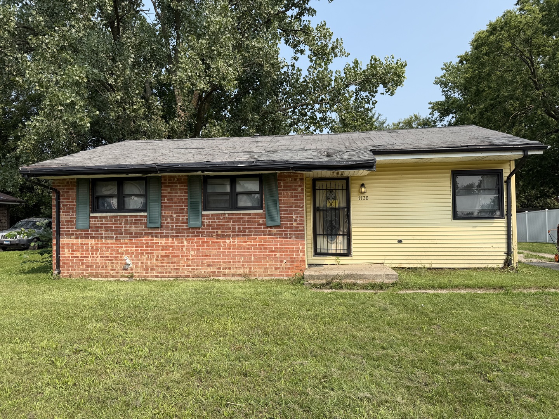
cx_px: 280
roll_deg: +1.4
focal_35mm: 24
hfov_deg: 71.6
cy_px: 210
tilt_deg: +1.6
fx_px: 388
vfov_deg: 56.8
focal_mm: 6.76
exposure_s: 1/3145
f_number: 1.78
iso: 80
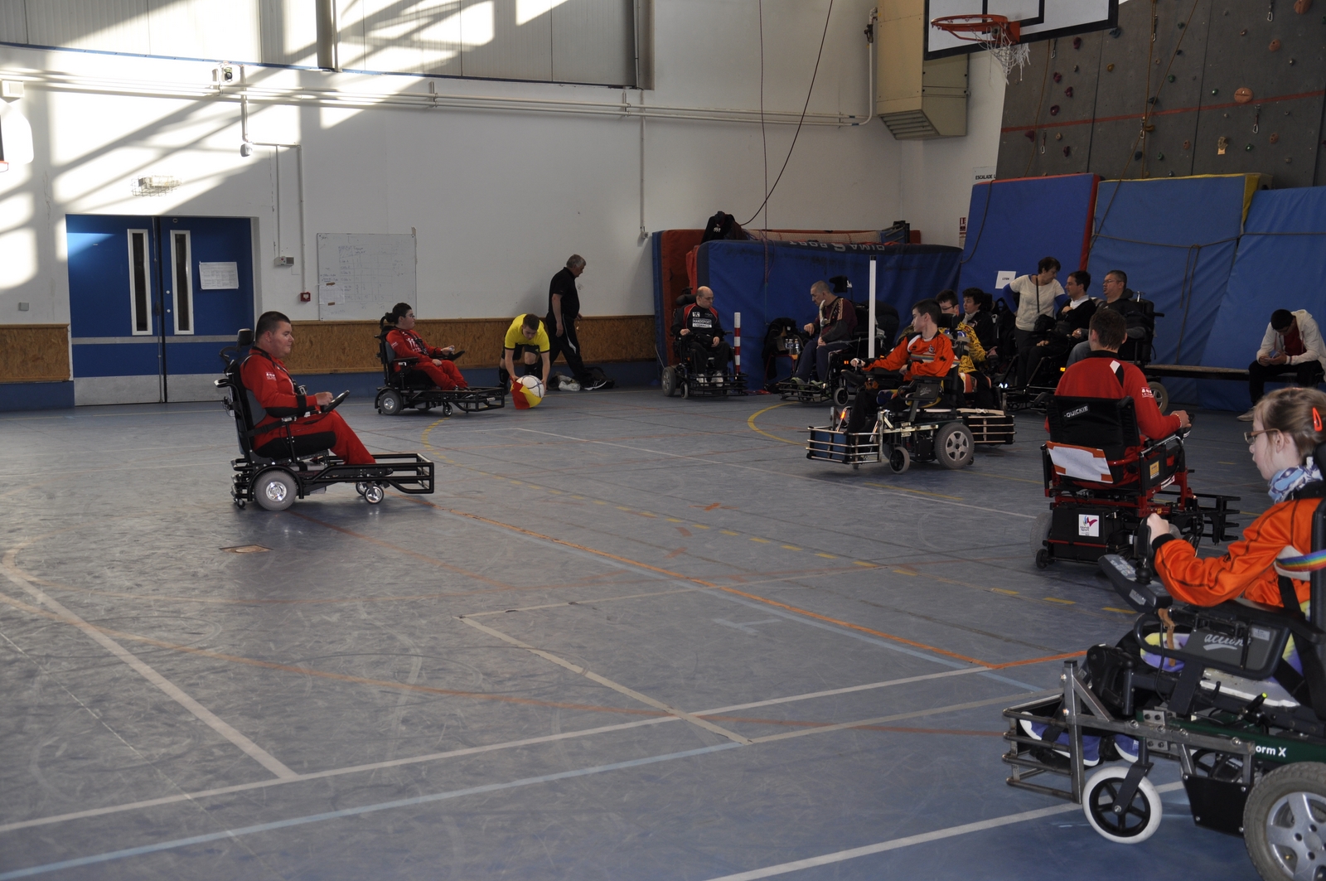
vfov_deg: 28.0
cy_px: 440
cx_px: 663
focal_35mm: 48
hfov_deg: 41.2
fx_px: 1766
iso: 220
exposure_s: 1/200
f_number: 4.2
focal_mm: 32
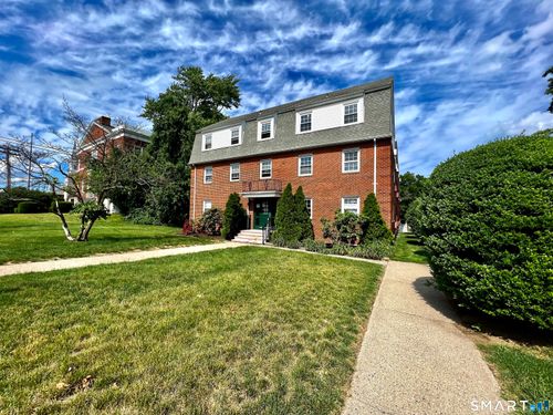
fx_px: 208
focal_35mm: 13
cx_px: 276
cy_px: 208
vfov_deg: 89.9
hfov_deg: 106.2
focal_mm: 1.57
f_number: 1.8
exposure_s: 1/1429
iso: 32
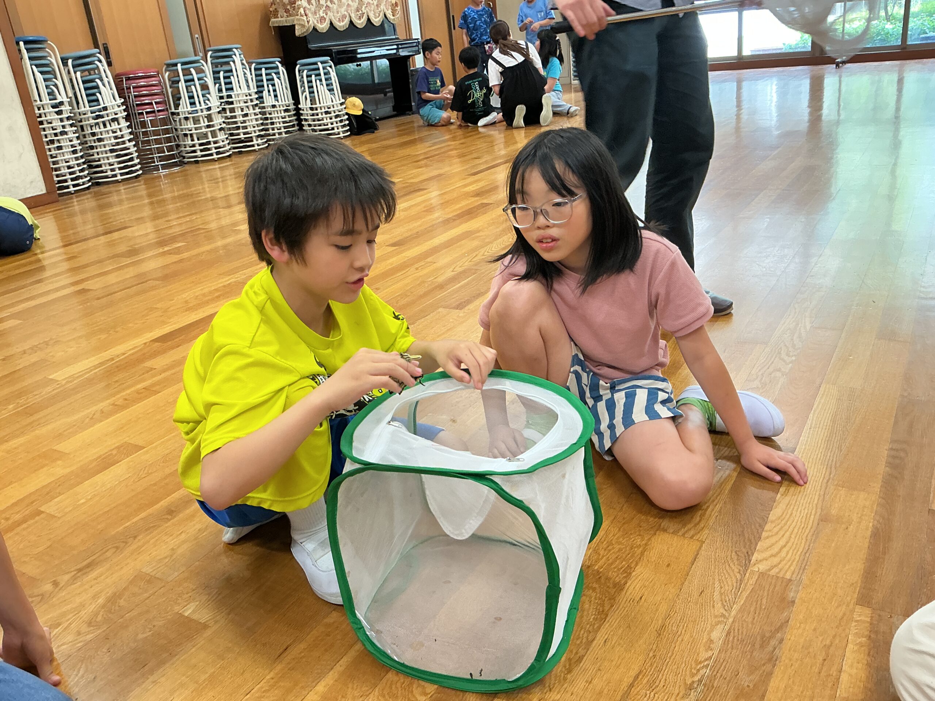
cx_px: 468
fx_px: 783
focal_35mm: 29
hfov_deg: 61.7
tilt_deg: -20.8
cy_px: 350
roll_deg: +6.4
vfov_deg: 48.2
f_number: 1.8
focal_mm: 3
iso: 64
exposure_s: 1/50
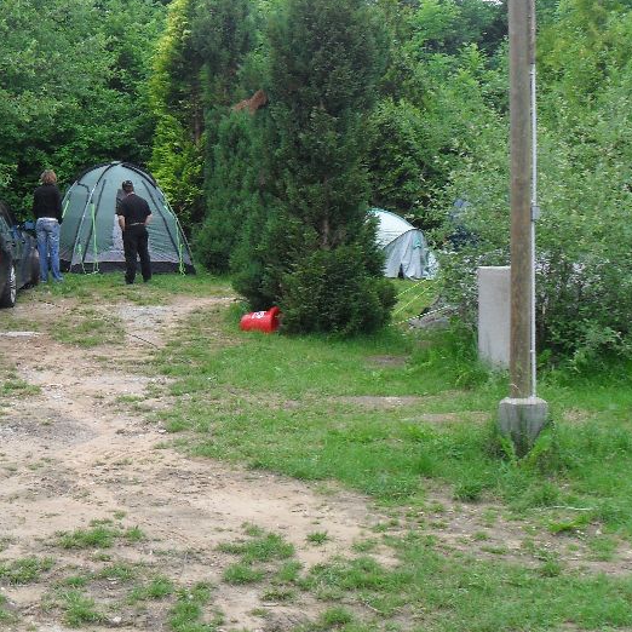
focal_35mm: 54
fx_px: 1115
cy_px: 232
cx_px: 143
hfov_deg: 31.0
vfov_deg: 31.5
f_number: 2.8
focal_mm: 6.2
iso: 100
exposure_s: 1/60
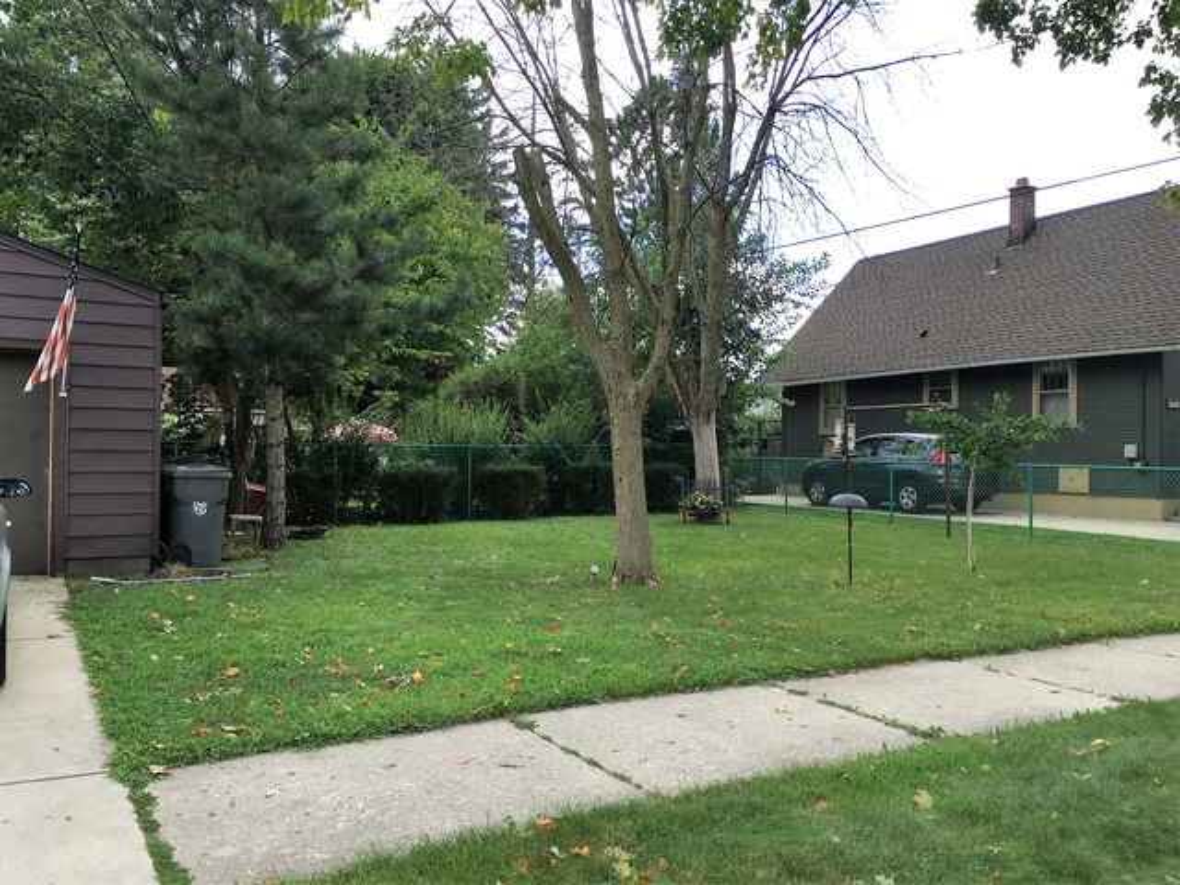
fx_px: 989
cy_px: 442
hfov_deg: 61.7
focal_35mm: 29
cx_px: 590
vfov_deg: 48.2
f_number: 2.2
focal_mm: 4.15
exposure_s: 1/411
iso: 25
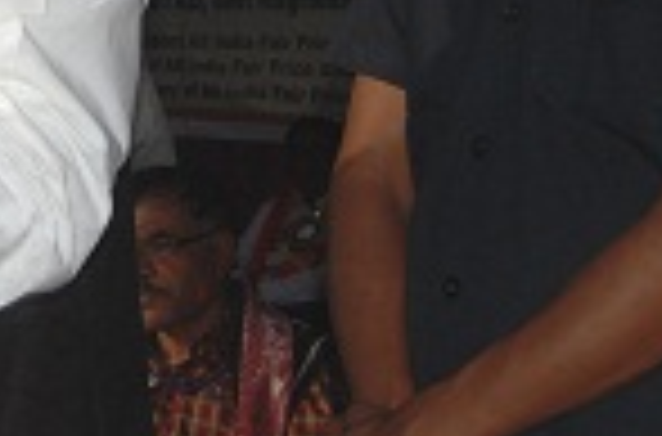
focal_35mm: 106
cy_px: -115
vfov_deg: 12.5
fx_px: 1943
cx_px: -117
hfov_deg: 18.4
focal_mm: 26
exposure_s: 1/500
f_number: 5.6
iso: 320
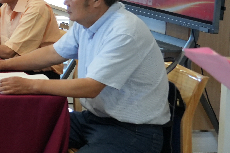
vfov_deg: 11.3
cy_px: -8
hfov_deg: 14.5
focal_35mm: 120
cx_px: -215
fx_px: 767
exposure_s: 1/125
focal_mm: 30
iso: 1600
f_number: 5.6
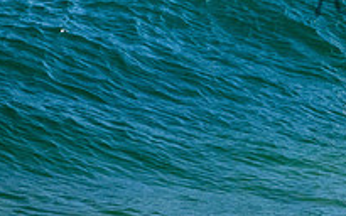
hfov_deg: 0.9
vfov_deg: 0.6
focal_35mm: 2302
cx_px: 481
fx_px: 21701
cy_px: -24
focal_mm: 800
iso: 1600
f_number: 11
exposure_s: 1/2000
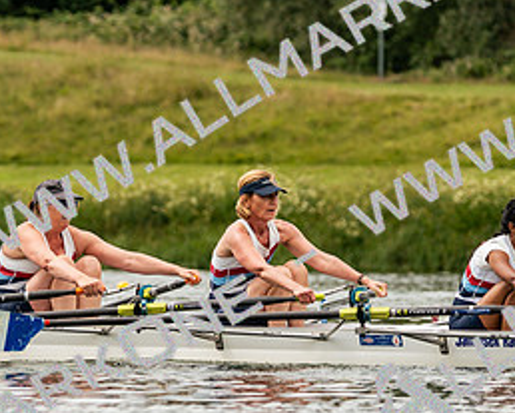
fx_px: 8622
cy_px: 268
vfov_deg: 2.7
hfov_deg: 3.4
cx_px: 204
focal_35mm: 565
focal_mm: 268
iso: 250
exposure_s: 1/2000
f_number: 6.3
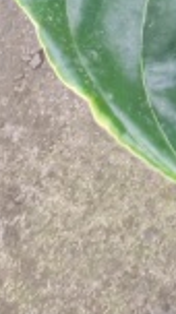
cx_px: 663
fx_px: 1725
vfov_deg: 8.6
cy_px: -643
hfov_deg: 5.3
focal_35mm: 207
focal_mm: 5.52
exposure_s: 1/50
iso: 500
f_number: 1.95
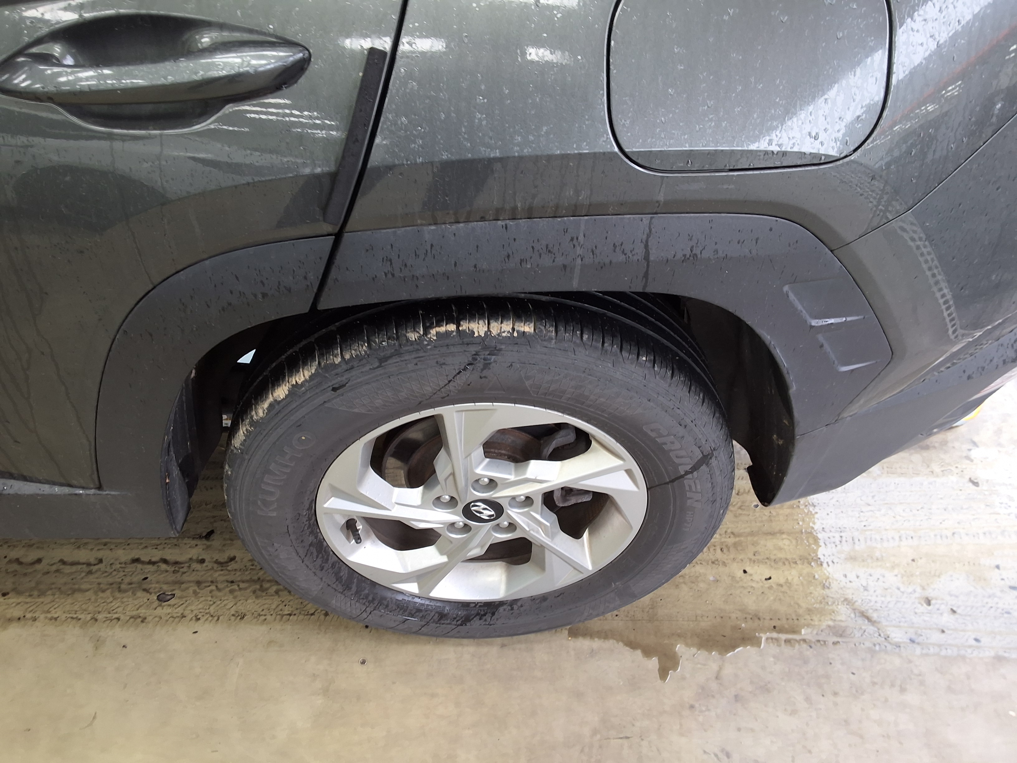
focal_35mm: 28
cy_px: 382
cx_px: 508
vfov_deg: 49.7
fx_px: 823
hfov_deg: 63.4
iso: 50
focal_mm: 2.91
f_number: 1.9
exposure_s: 1/40
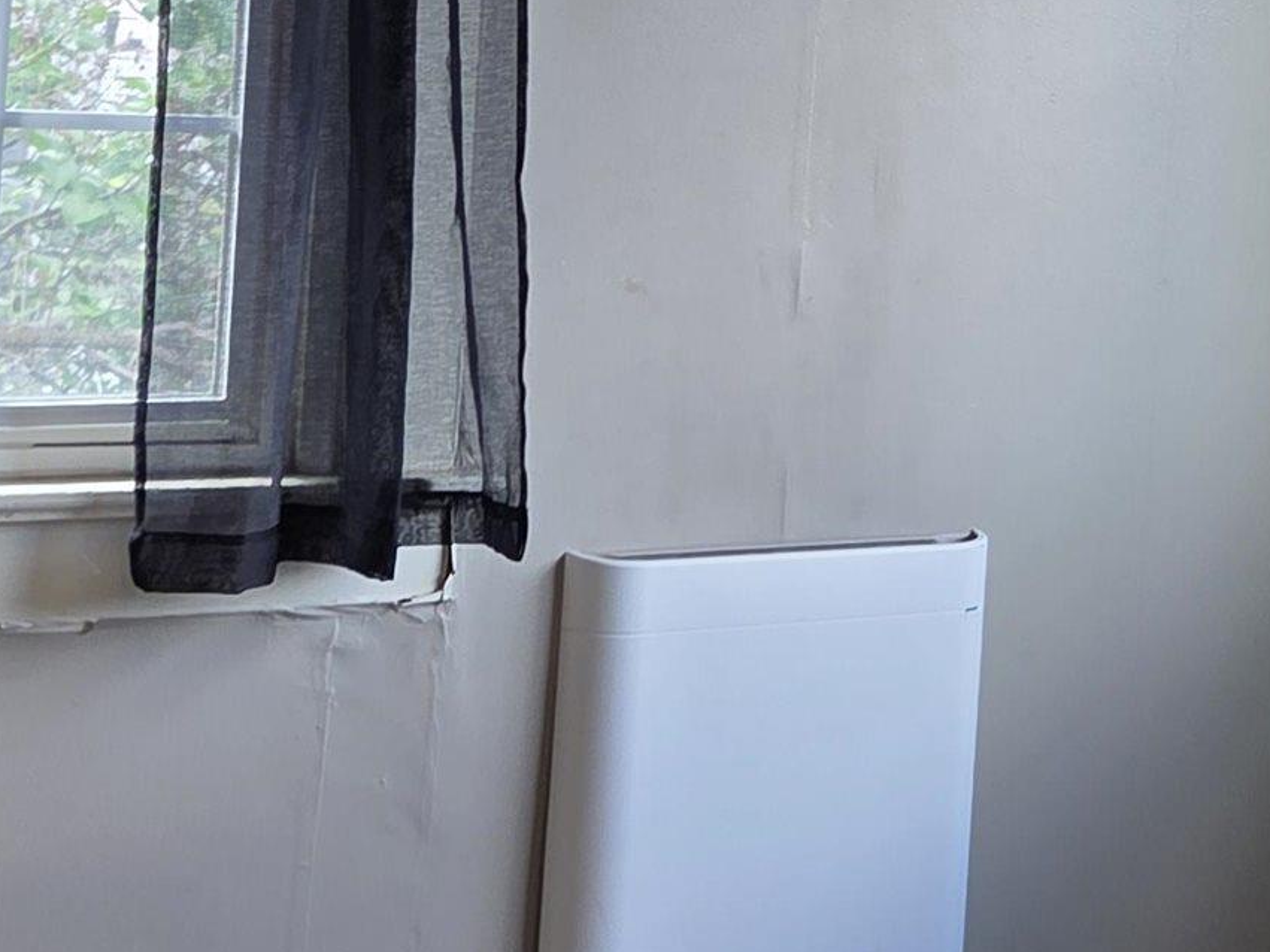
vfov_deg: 17.4
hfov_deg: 23.2
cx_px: 1018
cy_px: 15
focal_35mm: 83
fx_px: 3045
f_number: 1.8
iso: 64
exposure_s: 1/120
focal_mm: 5.4
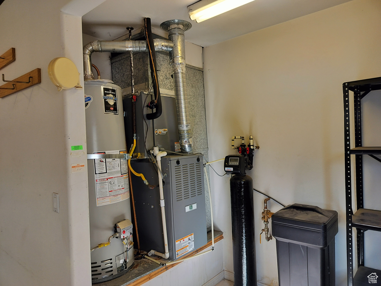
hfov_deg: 71.6
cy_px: 143
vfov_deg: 56.8
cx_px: 190
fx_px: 264
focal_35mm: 24
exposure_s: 1/60
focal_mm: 5.24
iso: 100
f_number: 1.7
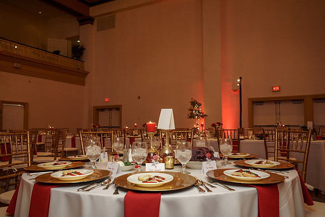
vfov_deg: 43.0
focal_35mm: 30
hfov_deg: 61.2
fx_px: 275
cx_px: 162
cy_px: 108
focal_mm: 30
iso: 2000
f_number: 5.6
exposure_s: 1/50
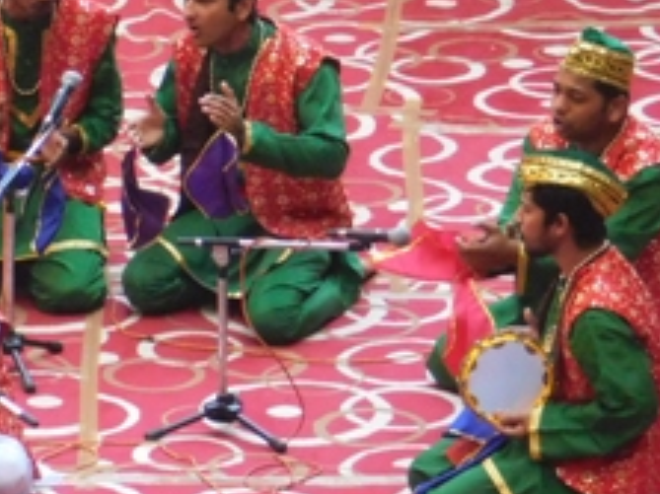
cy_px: 133
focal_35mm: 385
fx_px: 7337
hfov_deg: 5.1
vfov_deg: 3.9
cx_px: -240
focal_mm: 23.7
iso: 800
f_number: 5
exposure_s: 1/250
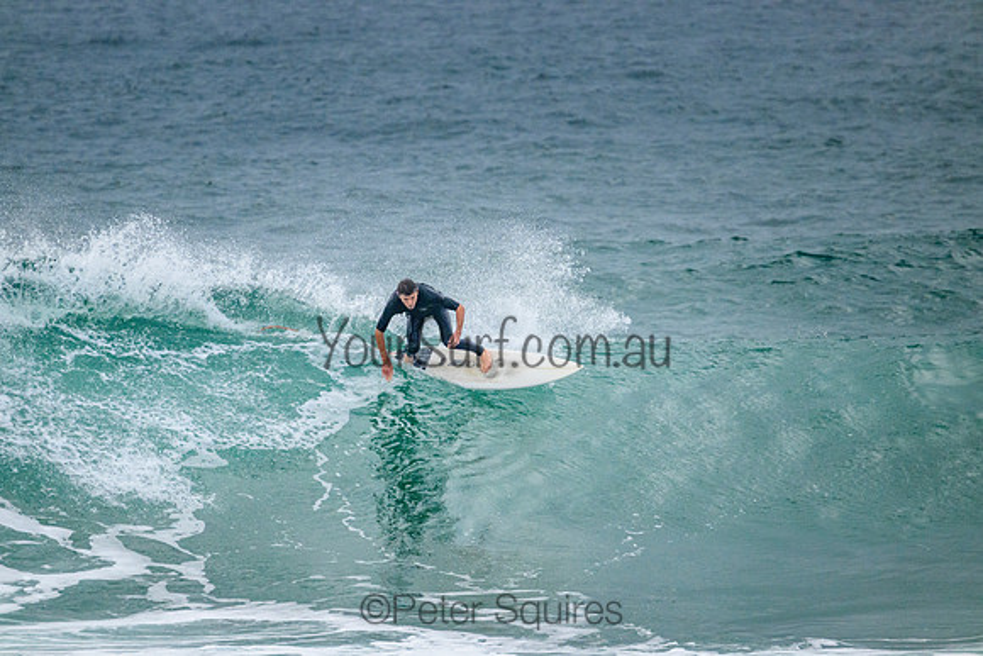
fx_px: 22309
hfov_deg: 2.5
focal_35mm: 817
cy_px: 335
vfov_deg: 1.7
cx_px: 481
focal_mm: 800
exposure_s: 1/2000
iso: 2500
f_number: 11
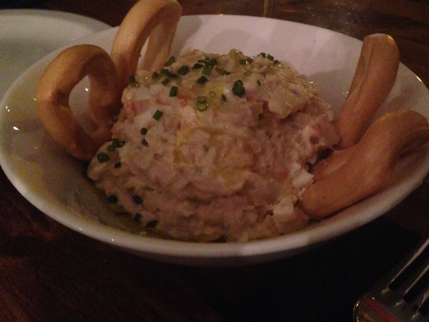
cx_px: 235
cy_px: 139
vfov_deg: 36.8
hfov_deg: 47.8
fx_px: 483
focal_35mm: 39
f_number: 2.4
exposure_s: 1/15
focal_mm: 4.12
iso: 800
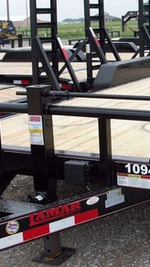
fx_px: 488
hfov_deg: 17.0
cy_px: 118
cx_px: 153
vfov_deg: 30.6
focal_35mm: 69
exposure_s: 1/294
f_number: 2.8
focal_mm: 5.7
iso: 64
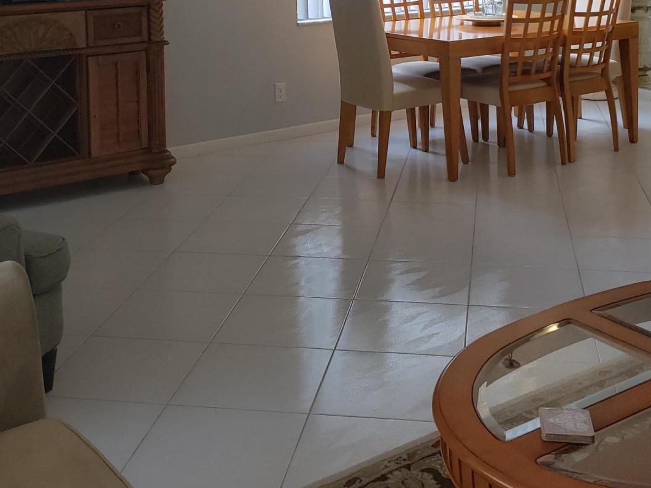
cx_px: 334
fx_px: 922
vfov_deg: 27.8
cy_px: -10
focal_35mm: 49
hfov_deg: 38.9
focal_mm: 4.3
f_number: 2.4
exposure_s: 1/120
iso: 100
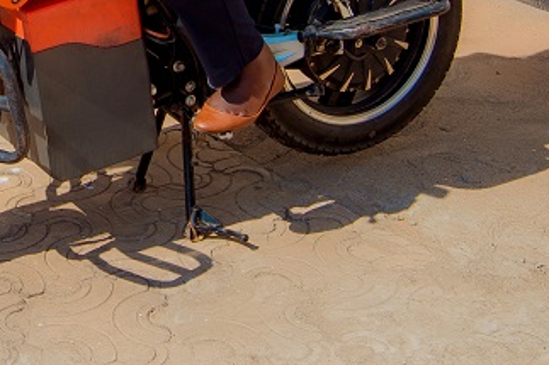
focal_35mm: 93
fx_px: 1417
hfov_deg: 21.0
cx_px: -36
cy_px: -128
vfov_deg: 14.0
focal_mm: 30
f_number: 5.6
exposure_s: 1/400
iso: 100
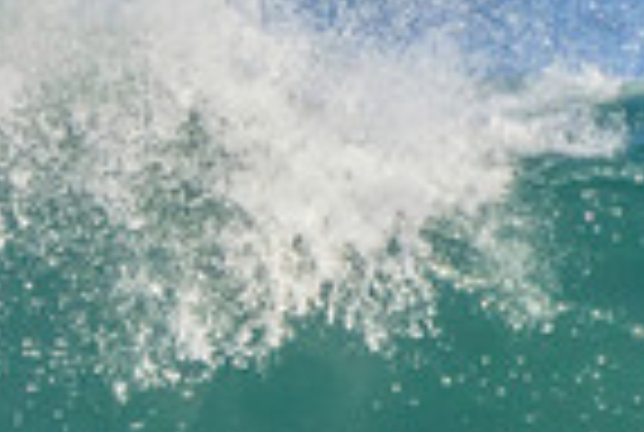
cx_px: 191
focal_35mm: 3903
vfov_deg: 0.4
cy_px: 813
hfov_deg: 0.5
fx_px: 69965
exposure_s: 1/3200
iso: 2000
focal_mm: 900
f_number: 11
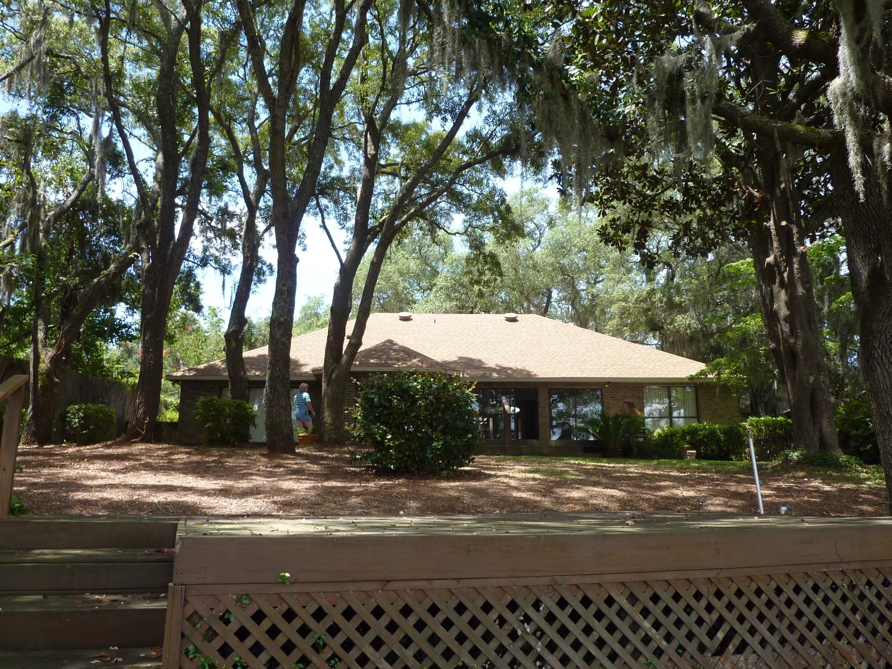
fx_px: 722
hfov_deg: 63.4
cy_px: 334
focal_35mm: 28
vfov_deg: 49.7
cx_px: 446
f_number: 4
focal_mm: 4.1
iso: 80
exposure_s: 1/160
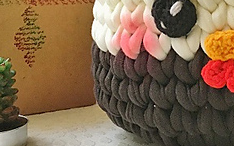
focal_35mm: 84
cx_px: 172
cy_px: -15
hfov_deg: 24.4
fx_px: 535
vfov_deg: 15.1
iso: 250
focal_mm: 4.15
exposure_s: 1/33
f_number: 2.2
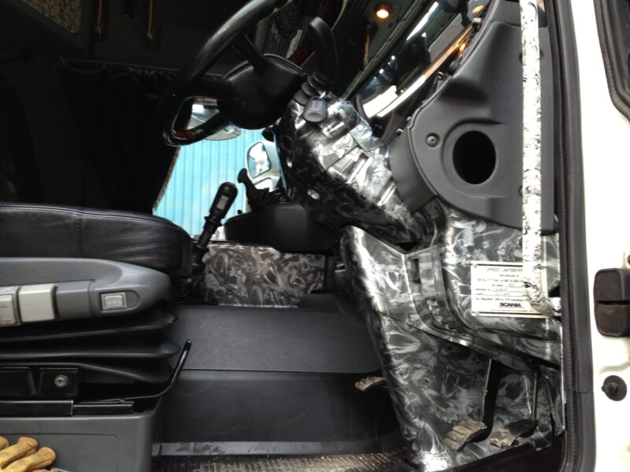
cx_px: 315
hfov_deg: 55.4
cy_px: 236
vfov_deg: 42.9
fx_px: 601
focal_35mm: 33
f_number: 2.4
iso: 50
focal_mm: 4.13
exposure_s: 1/24
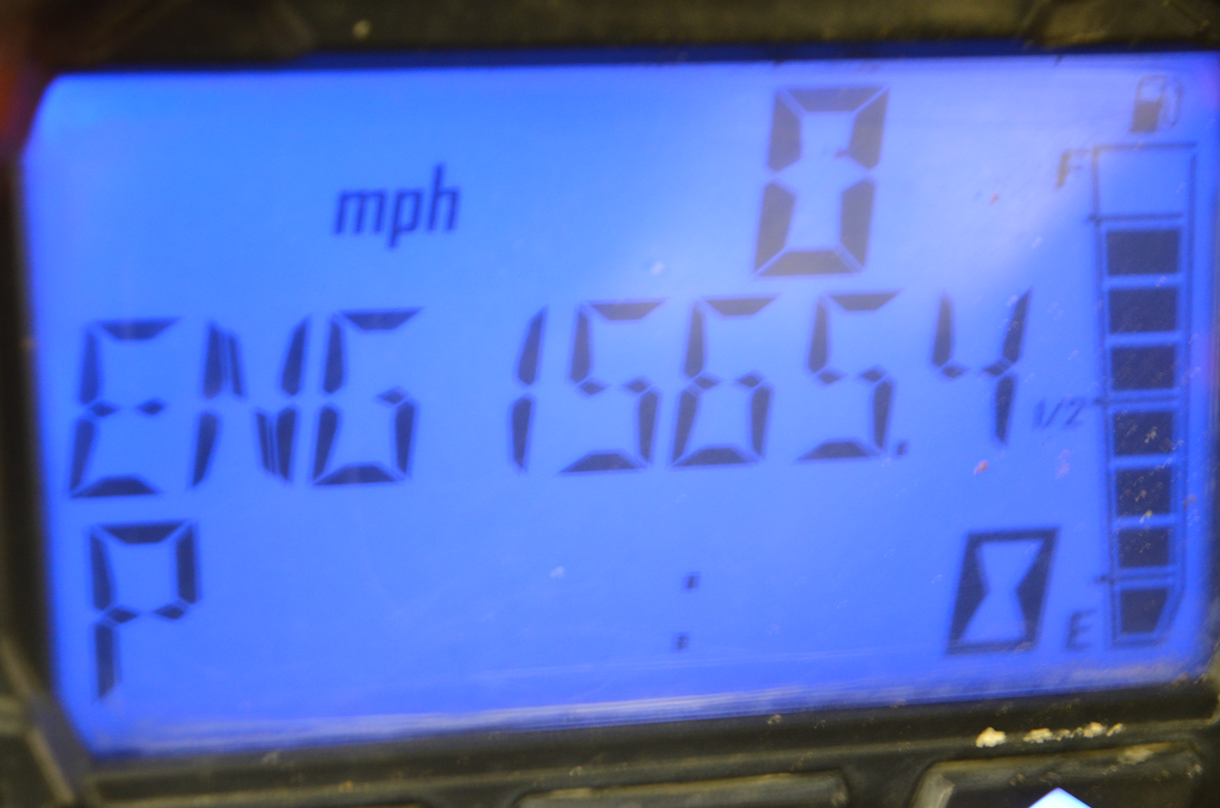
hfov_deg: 28.1
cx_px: 610
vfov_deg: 18.8
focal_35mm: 72
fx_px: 2435
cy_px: 404
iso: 1600
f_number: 5.3
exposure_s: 1/4
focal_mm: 48
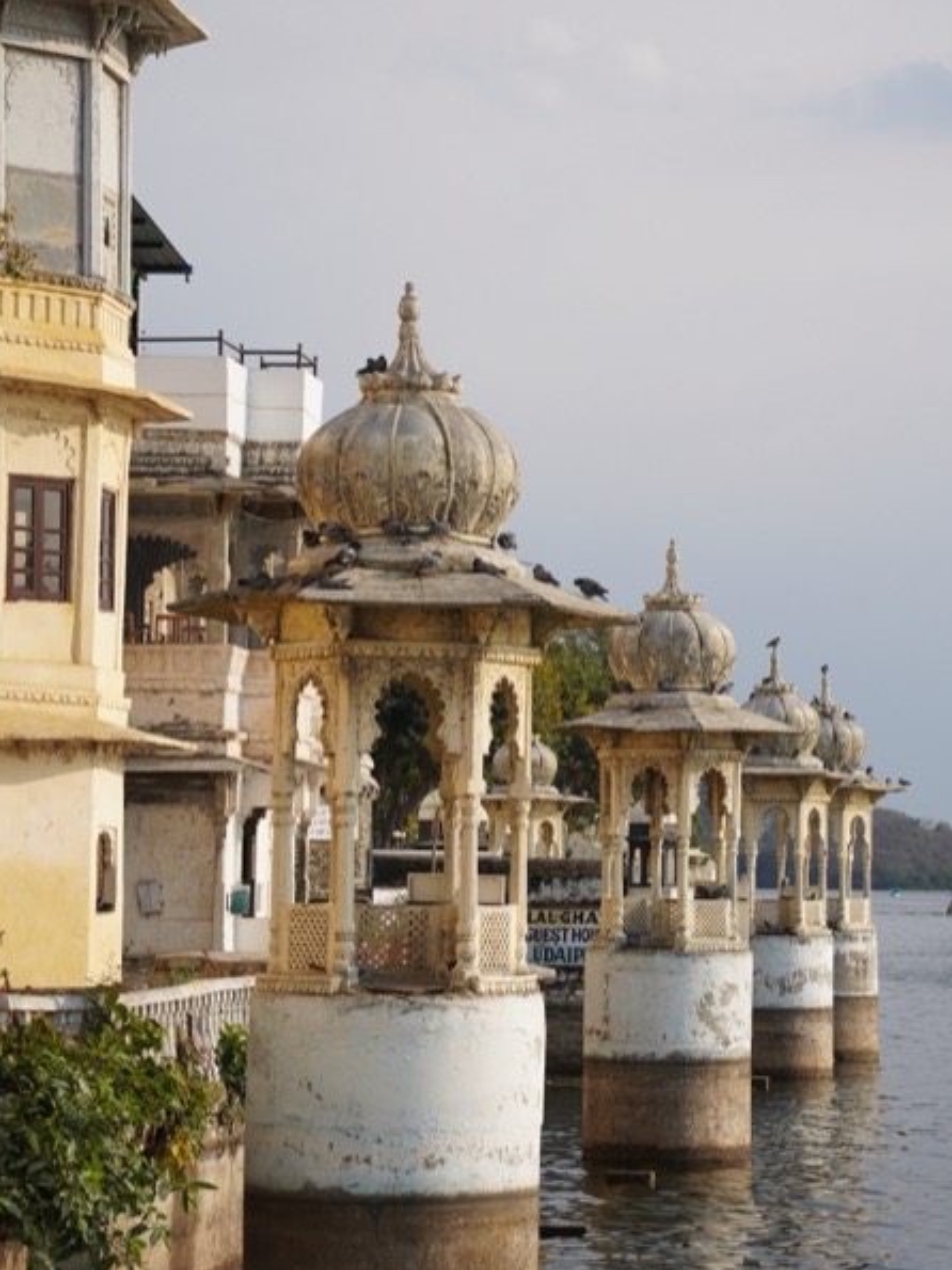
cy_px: 637
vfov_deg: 18.0
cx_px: 636
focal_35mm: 109
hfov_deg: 13.6
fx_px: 3998
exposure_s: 1/1600
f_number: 2.8
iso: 100
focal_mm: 50
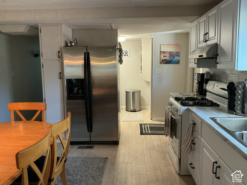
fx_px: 207
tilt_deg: -7.8
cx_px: 124
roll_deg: +0.5
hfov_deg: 61.7
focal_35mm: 29
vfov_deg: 48.2
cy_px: 92
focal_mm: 3
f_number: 1.8
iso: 250
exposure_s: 1/60
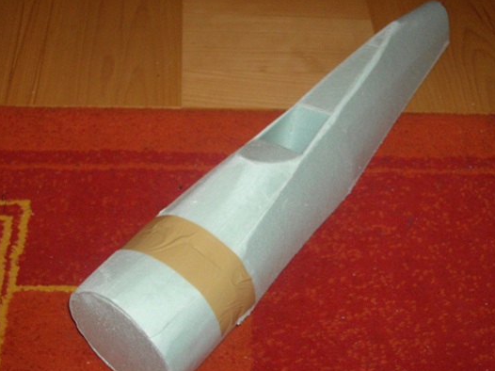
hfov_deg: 34.3
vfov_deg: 26.1
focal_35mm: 56
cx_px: 265
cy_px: 179
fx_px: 800
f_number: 3.1
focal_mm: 9.6
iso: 400
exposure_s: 1/50
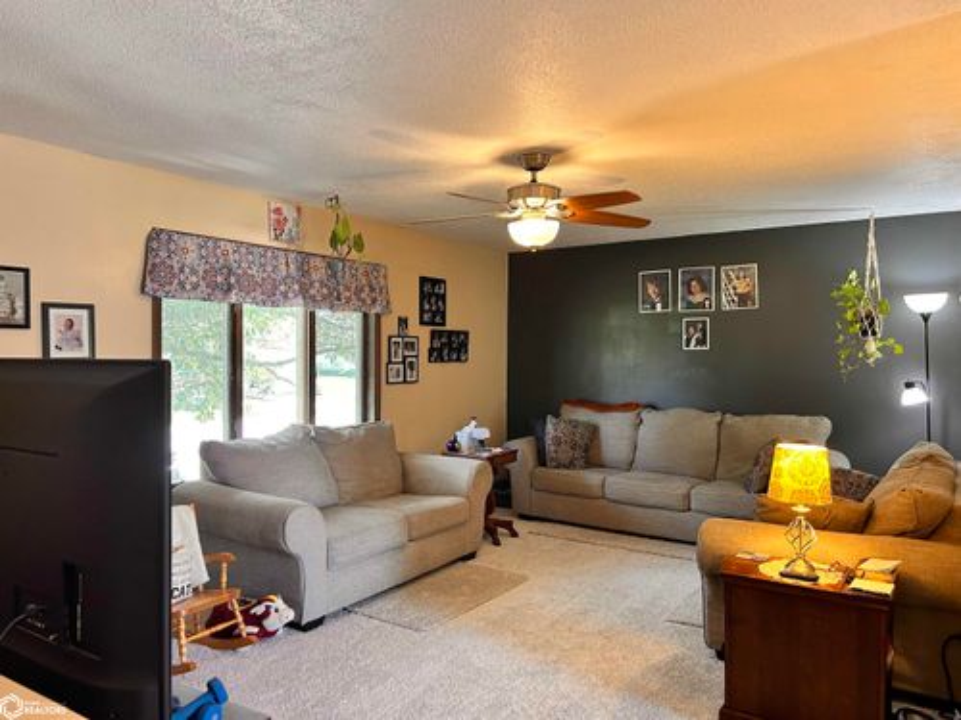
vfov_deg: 53.1
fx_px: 722
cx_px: 480
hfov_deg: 67.3
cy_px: 360
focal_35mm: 26
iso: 200
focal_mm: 5.7
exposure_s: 1/60
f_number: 1.5
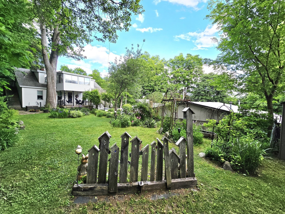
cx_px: 142
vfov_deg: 89.9
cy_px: 107
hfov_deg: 106.2
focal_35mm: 13
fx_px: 107
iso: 50
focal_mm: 2.2
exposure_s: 1/417
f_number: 2.2
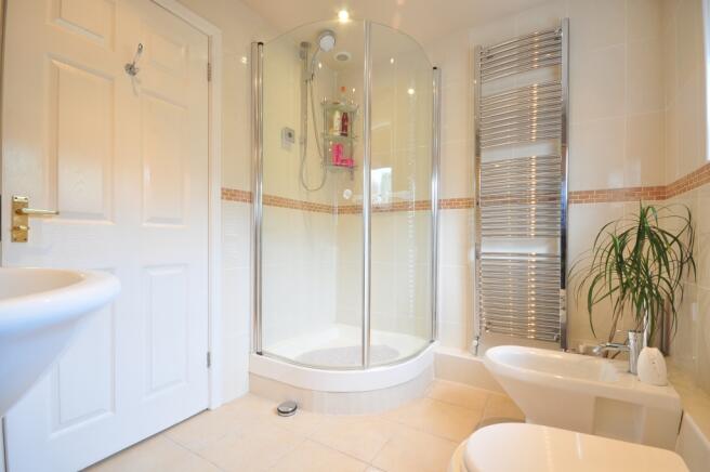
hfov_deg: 95.0
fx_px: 325
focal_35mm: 16
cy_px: 236
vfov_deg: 71.9
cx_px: 355
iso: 200
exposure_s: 1/1.6
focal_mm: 11
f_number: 10
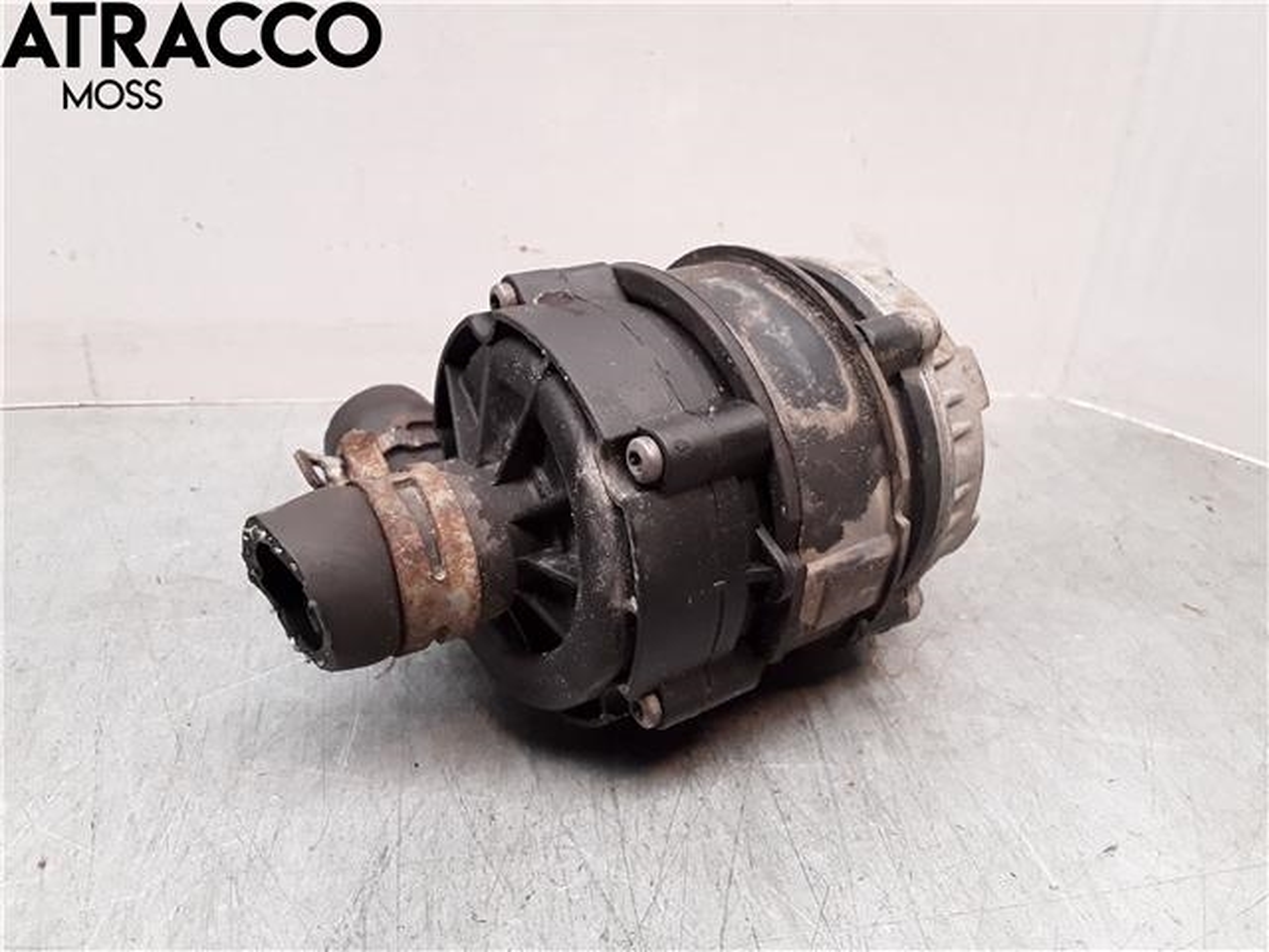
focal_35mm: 28
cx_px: 634
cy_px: 476
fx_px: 1026
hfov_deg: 63.4
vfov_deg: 49.7
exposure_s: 1/50
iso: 80
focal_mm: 2.91
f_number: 1.9
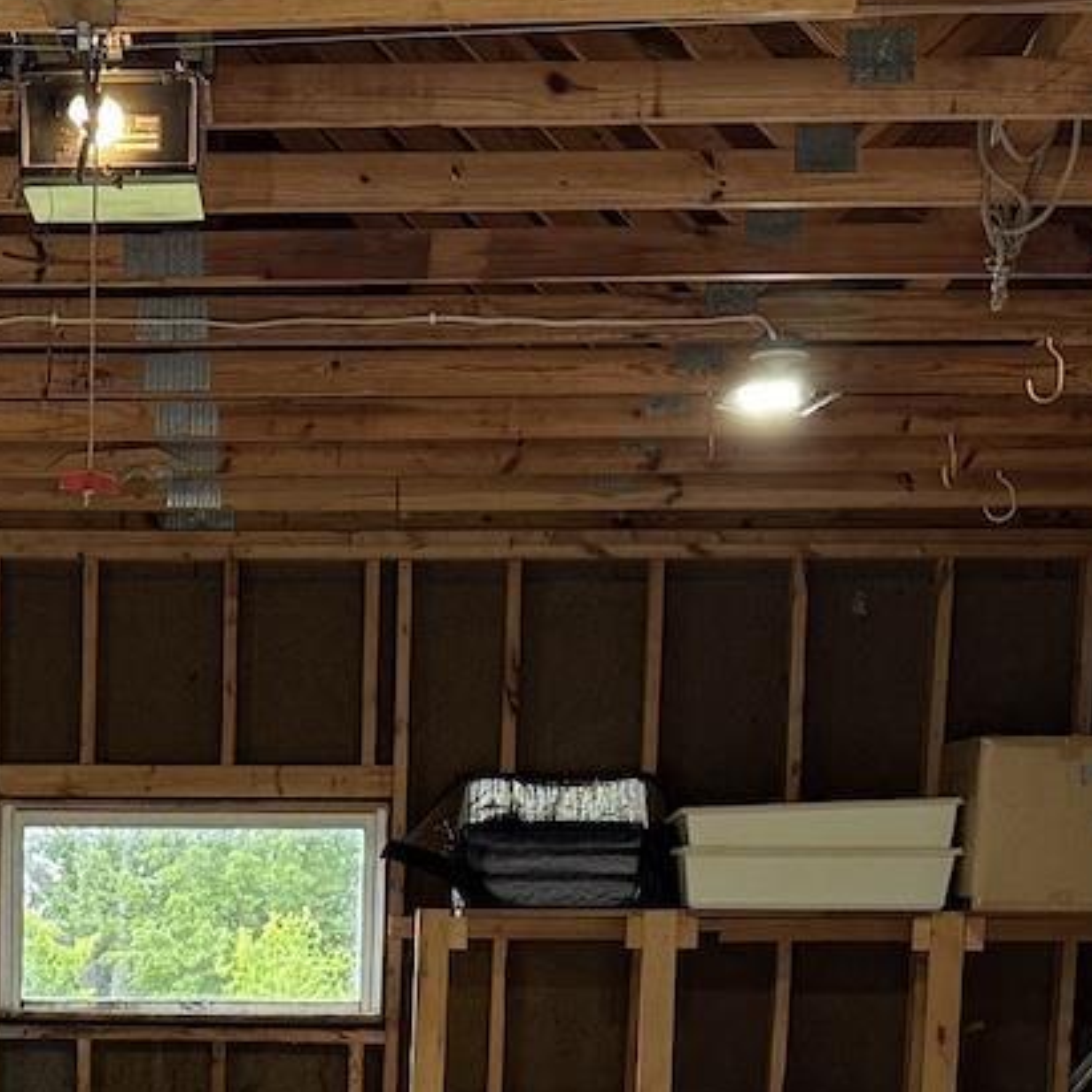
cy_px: 1488
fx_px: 3533
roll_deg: -0.5
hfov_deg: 17.2
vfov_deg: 16.4
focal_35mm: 99
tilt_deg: -7.2
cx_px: 24
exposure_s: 1/193
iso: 100
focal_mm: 6.76
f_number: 1.78
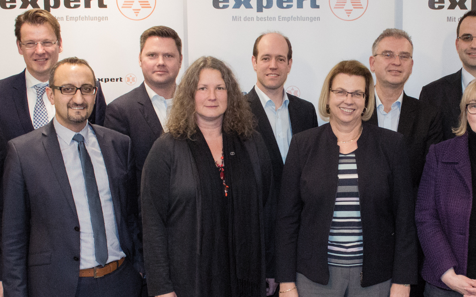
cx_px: 288
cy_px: 233
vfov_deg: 21.7
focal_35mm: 59
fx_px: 765
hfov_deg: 34.4
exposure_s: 1/60
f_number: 6.3
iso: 5000
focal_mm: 20
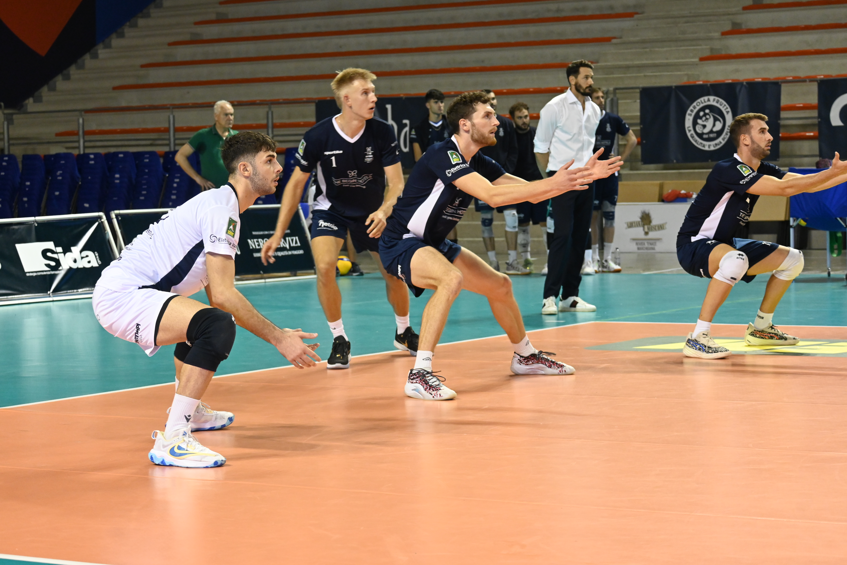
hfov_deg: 21.9
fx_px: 2188
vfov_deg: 14.7
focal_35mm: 93
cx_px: 424
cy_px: 282
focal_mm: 62
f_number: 4.8
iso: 2000
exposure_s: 1/125
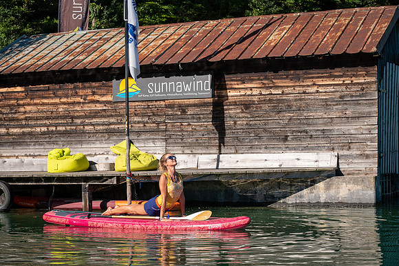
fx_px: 969
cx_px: 200
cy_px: 133
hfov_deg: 23.3
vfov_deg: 15.6
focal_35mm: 87
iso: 250
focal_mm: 86
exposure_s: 1/500
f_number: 8
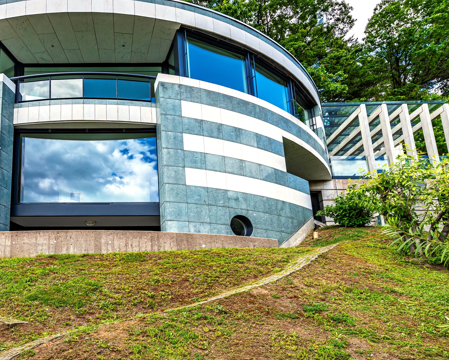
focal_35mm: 21
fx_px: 279
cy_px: 123
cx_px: 140
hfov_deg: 74.6
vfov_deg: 64.0
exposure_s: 1/125
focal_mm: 14
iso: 100
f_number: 8
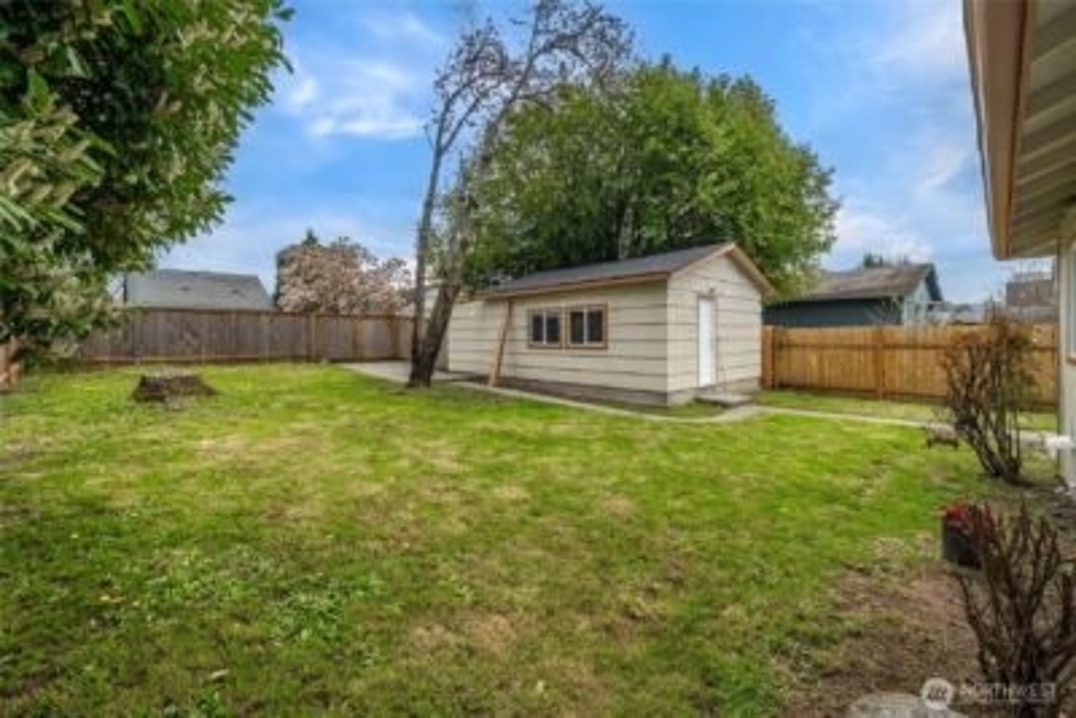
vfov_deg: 81.3
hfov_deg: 104.2
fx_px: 419
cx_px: 538
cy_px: 359
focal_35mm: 14
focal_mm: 14
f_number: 7.1
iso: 80
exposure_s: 1/80
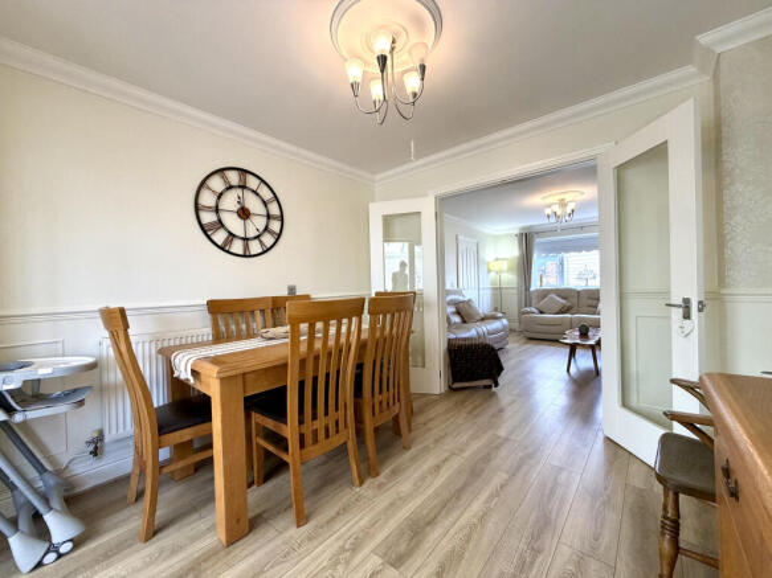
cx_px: 386
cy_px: 289
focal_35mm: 14
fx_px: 312
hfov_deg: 102.1
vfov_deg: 85.7
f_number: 2.2
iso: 160
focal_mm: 2.22
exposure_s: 1/100
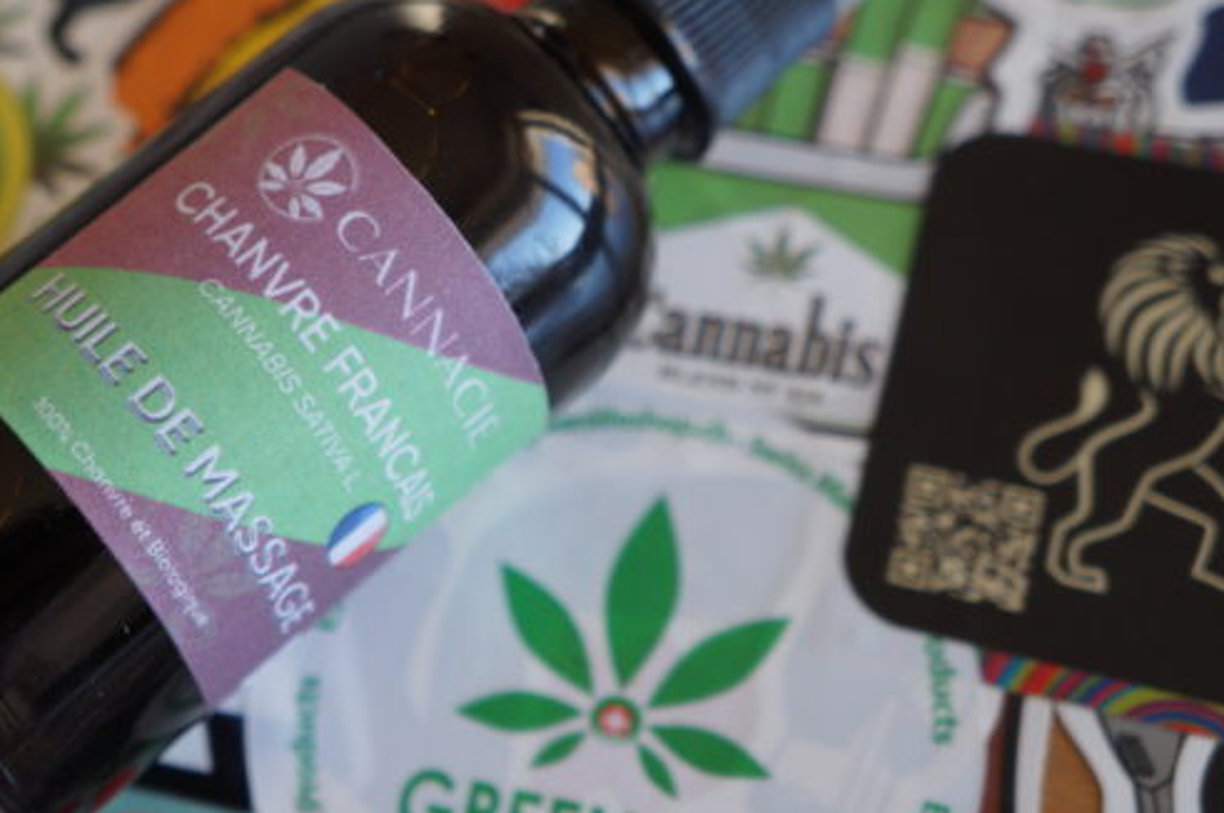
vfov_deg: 18.6
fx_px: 2471
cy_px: 276
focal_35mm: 73
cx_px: 334
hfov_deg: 27.5
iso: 320
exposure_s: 1/160
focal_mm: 31
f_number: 4
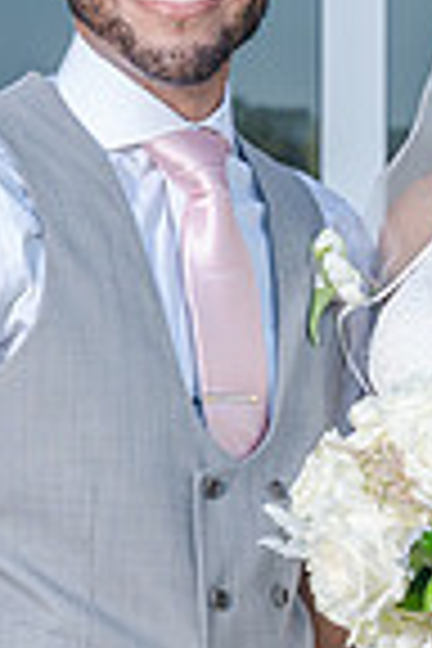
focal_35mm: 287
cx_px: 364
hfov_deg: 4.8
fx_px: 5166
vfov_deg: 7.2
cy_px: 358
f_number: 5.6
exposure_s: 1/200
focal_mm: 67
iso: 200
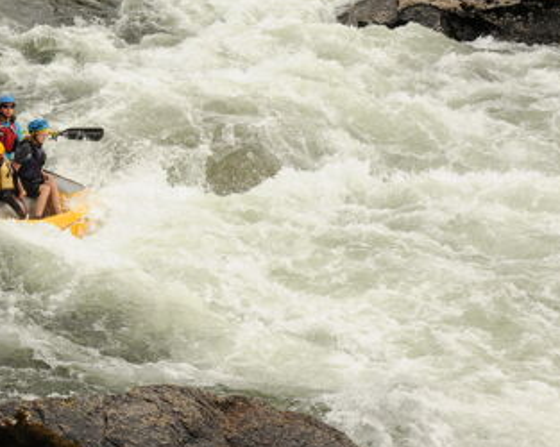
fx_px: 1391
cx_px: -43
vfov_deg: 17.9
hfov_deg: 21.7
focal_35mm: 84
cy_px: 29
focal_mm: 35
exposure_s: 1/500
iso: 200
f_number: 5.6
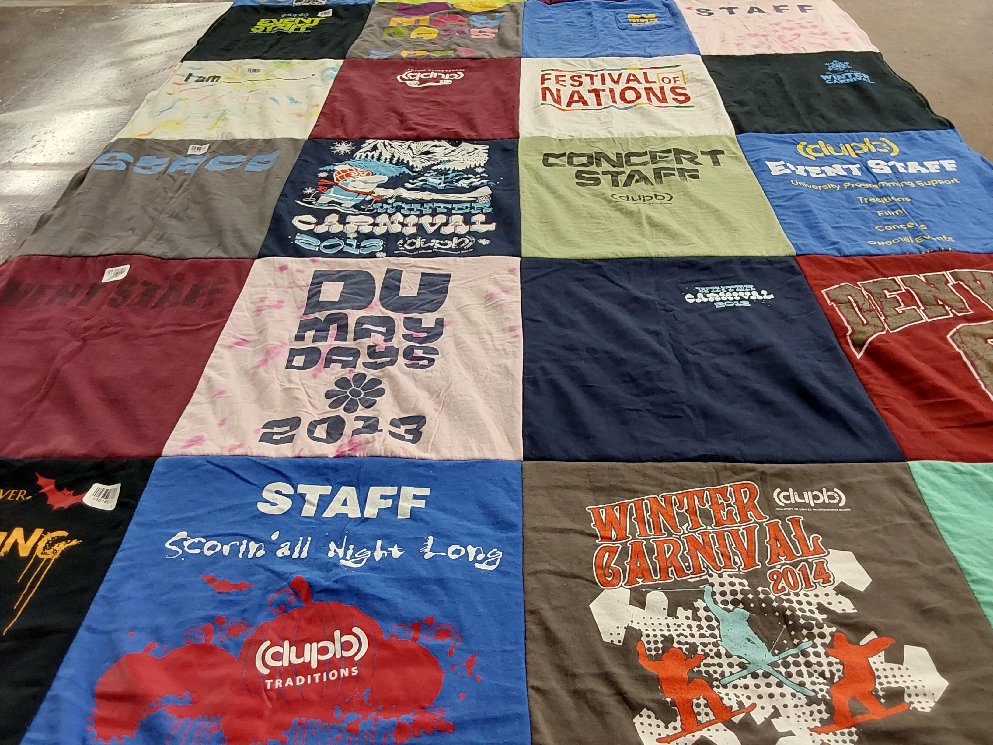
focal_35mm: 28
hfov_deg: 63.4
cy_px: 372
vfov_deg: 49.7
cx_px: 496
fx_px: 803
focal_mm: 2.91
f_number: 1.9
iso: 100
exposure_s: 1/50
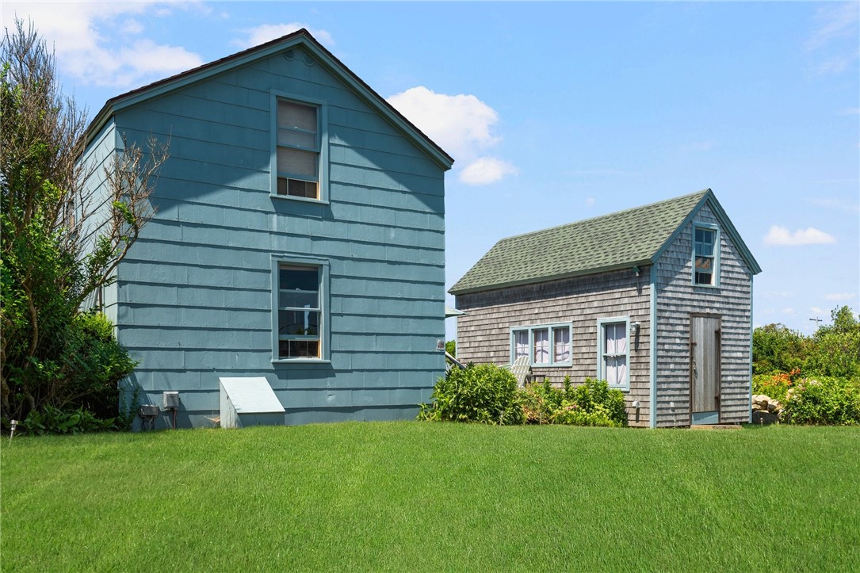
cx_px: 430
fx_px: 764
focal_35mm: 32
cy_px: 286
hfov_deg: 58.7
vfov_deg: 41.1
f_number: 7.1
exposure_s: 1/125
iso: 200
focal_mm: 32
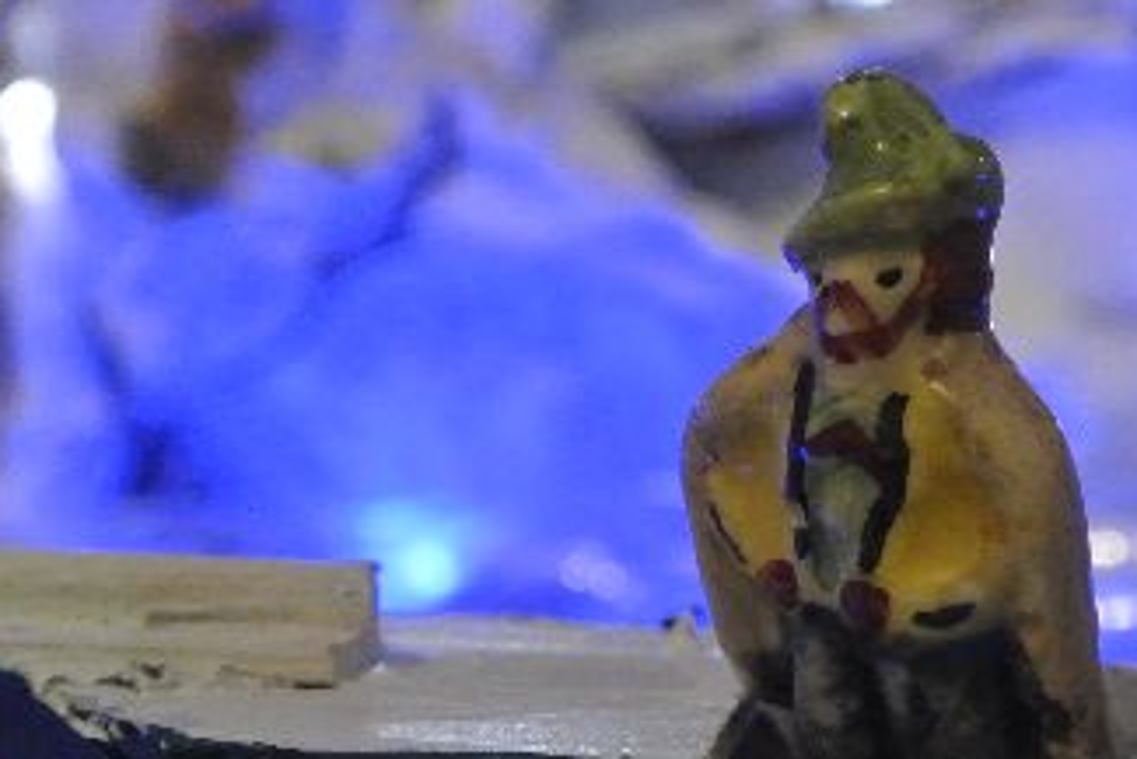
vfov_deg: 8.1
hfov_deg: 12.0
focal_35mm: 170
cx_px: 920
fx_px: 5371
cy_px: 264
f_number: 5.3
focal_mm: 25.9
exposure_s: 1/80
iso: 2200
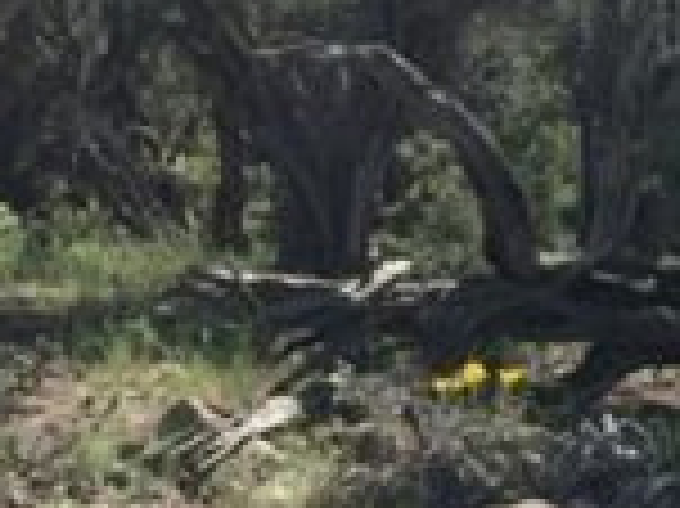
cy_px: 486
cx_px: 36
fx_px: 2414
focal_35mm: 123
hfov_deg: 15.8
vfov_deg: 11.9
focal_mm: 4.15
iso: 32
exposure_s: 1/1099
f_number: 2.2
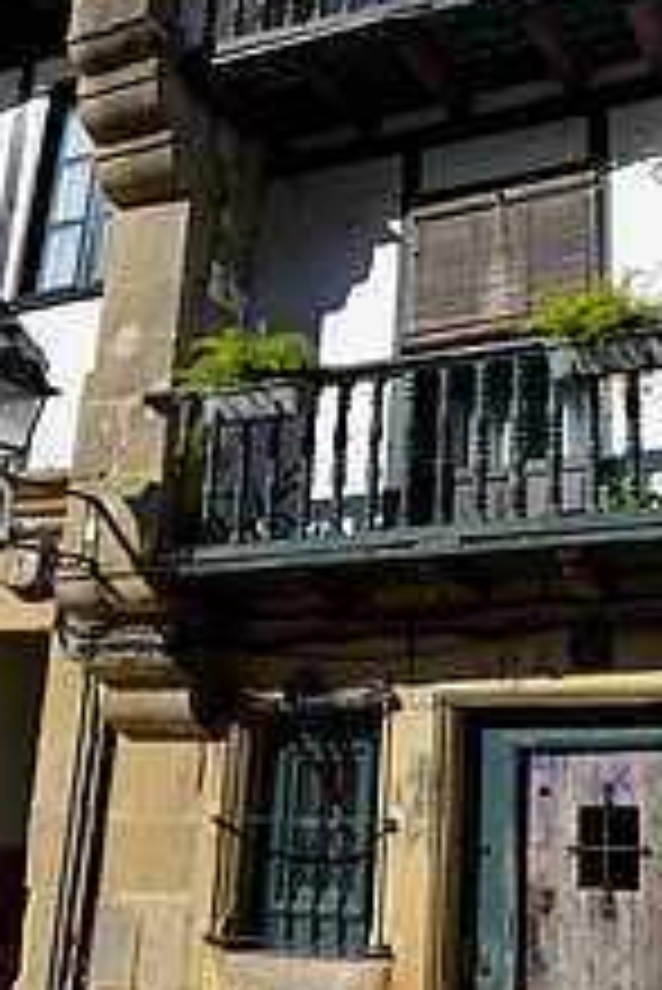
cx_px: 518
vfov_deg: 39.7
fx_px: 1349
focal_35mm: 49
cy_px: 302
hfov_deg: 27.1
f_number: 8
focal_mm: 24
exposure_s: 1/400
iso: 100
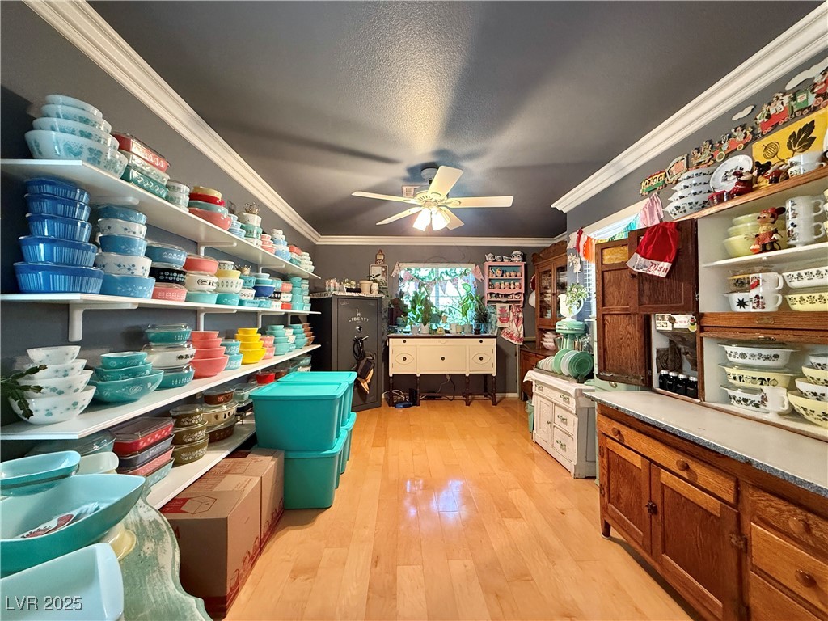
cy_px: 310
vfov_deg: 85.7
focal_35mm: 14
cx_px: 414
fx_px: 335
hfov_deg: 102.1
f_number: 2.2
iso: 640
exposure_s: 1/60
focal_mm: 2.22
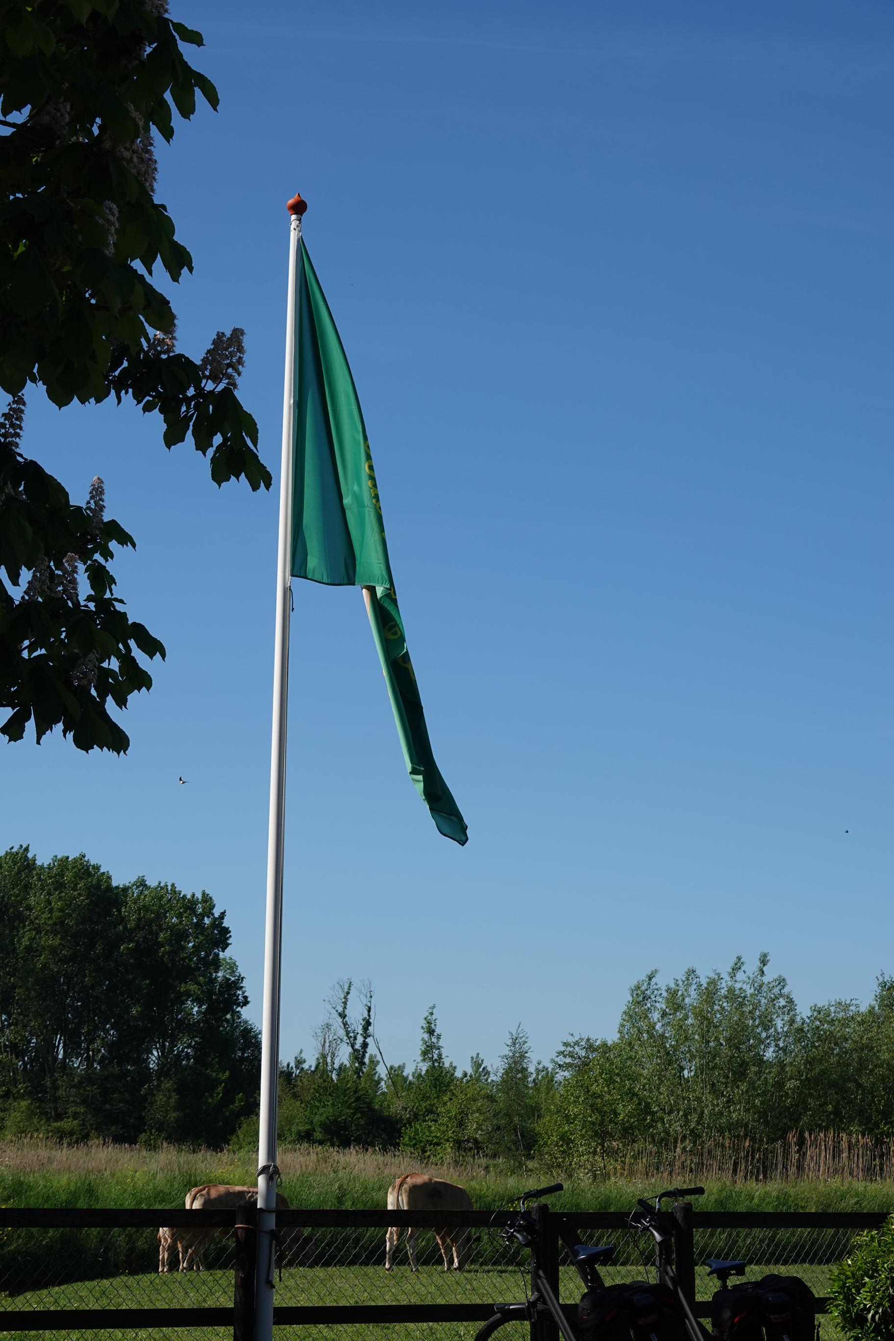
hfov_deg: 20.0
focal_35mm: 68
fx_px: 2533
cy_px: 670
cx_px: 447
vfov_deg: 29.7
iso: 100
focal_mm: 24.79
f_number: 4.5
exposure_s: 1/1000
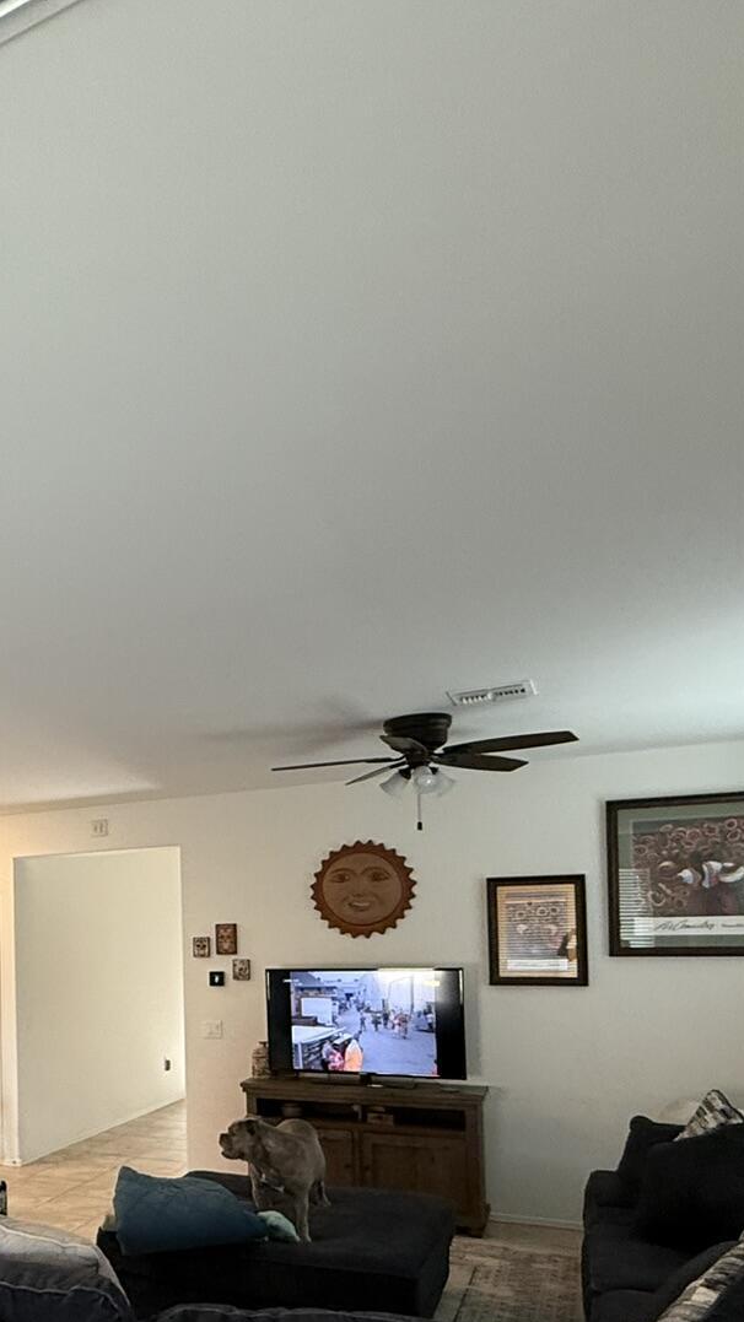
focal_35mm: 29
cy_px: 922
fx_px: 1017
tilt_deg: +0.8
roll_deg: +0.6
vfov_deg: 63.7
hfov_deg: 35.2
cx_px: -49
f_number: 2.2
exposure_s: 1/60
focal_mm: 2.22
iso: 320
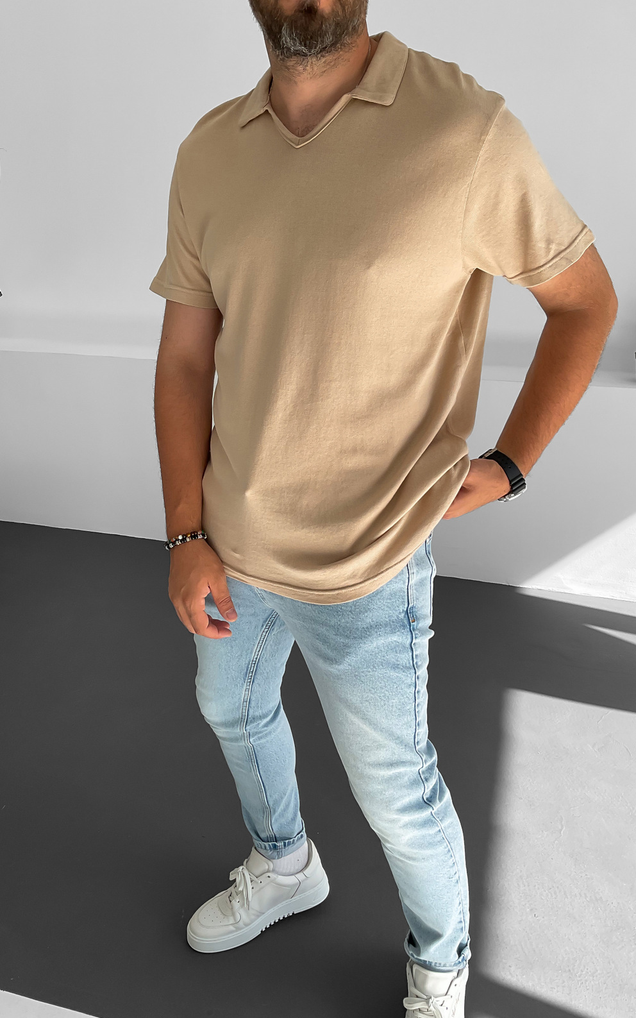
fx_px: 860
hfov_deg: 40.5
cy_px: 511
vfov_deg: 61.2
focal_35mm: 31
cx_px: 277
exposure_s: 1/320
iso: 16
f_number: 1.8
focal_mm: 3
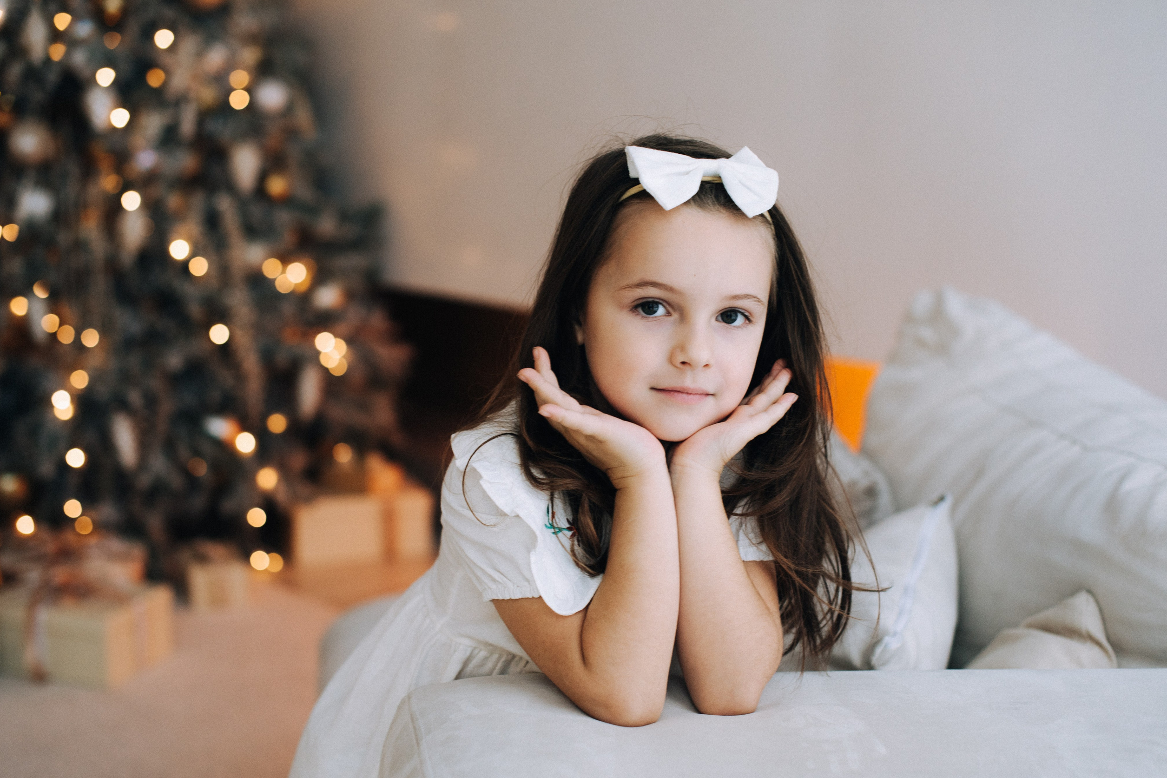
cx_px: 585
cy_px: 392
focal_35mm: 51
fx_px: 1653
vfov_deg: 26.5
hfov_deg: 38.9
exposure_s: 1/160
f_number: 2.8
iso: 640
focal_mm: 50
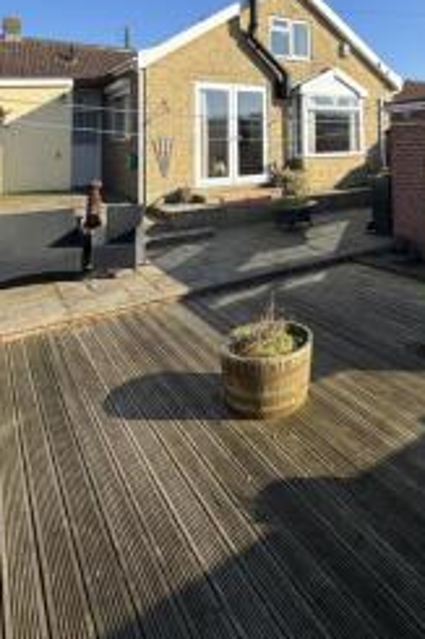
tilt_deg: +4.6
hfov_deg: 46.7
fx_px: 461
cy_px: 121
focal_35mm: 26
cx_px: 344
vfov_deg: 63.0
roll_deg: +1.9
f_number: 2.2
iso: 50
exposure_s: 1/1506
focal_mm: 2.22
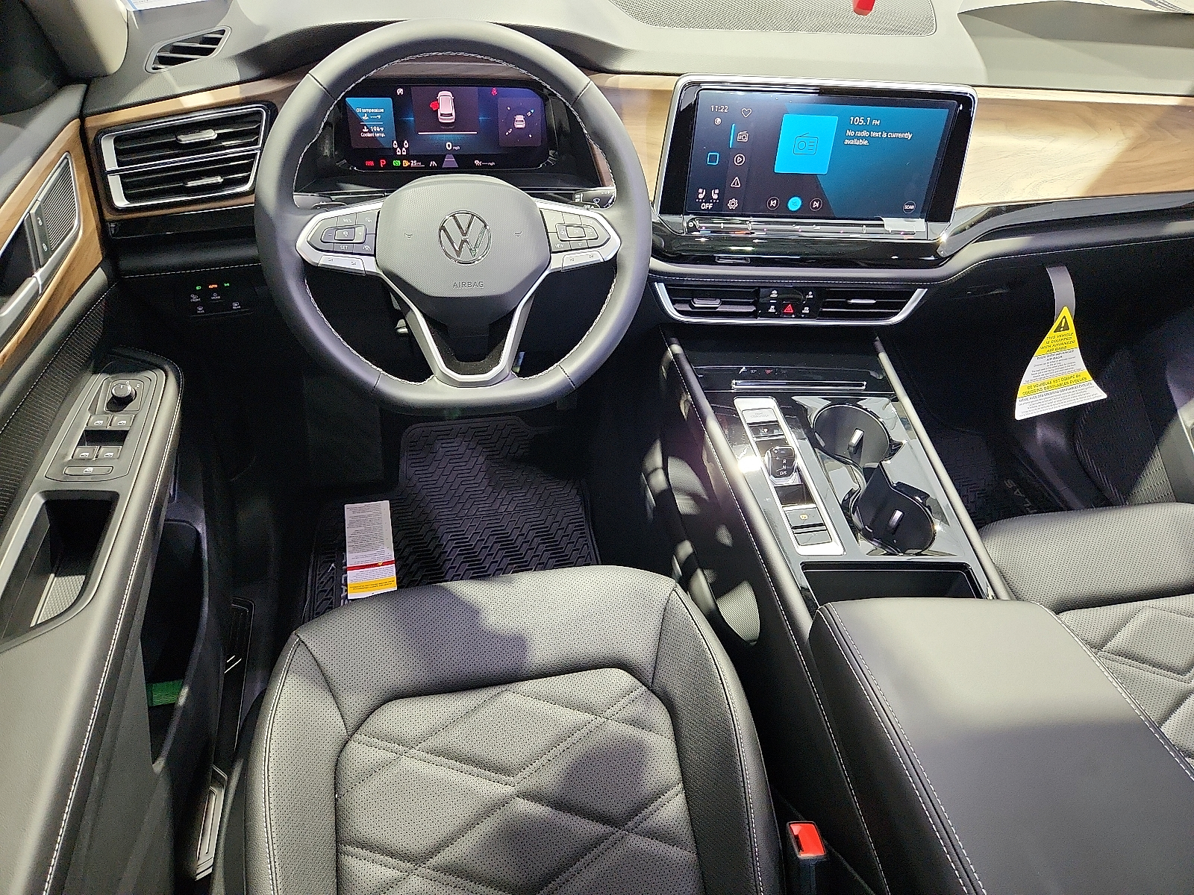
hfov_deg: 73.9
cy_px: 448
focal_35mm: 23
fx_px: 793
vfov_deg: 58.9
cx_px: 597
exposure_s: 1/24
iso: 700
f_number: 1.8
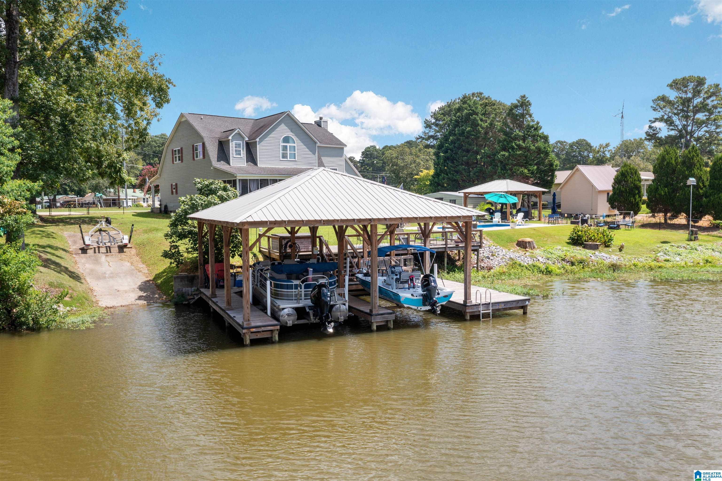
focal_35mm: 28
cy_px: 240
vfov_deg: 46.4
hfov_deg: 65.5
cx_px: 361
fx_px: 561
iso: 100
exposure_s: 1/320
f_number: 5
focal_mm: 10.26
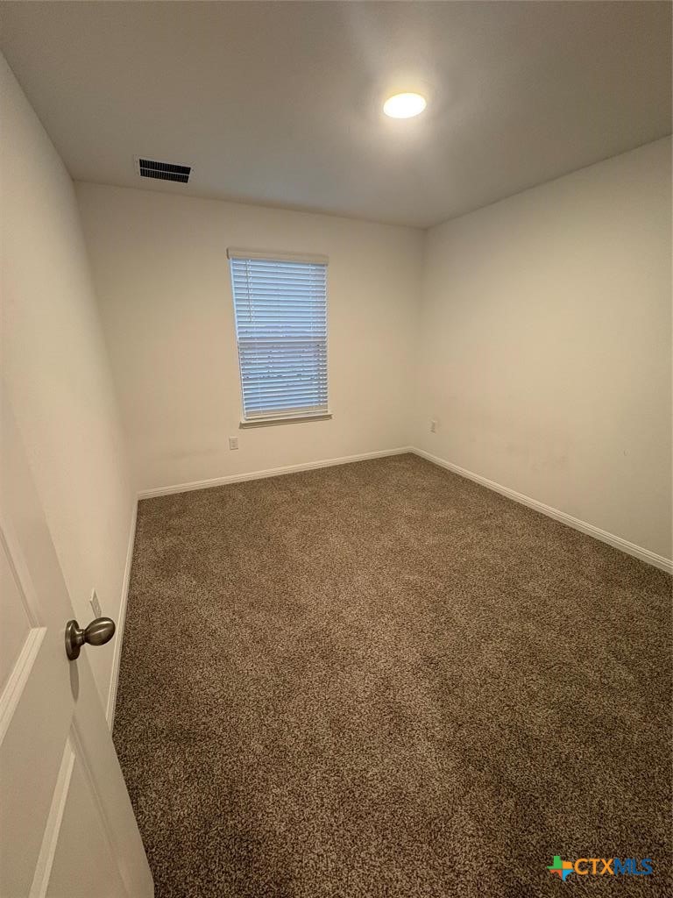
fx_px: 363
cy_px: 449
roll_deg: +0.8
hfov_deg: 85.7
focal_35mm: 14
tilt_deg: -17.0
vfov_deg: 102.1
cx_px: 336
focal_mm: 2.22
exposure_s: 1/60
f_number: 2.2
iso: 250
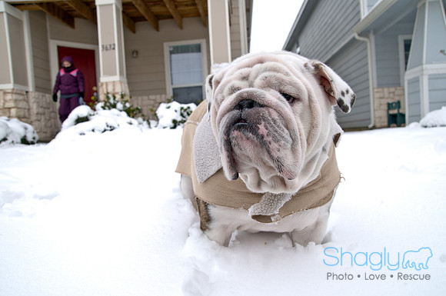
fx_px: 315
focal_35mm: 26
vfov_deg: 50.3
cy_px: 148
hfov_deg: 70.5
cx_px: 223
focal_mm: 17
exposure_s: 1/400
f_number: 5
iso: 100
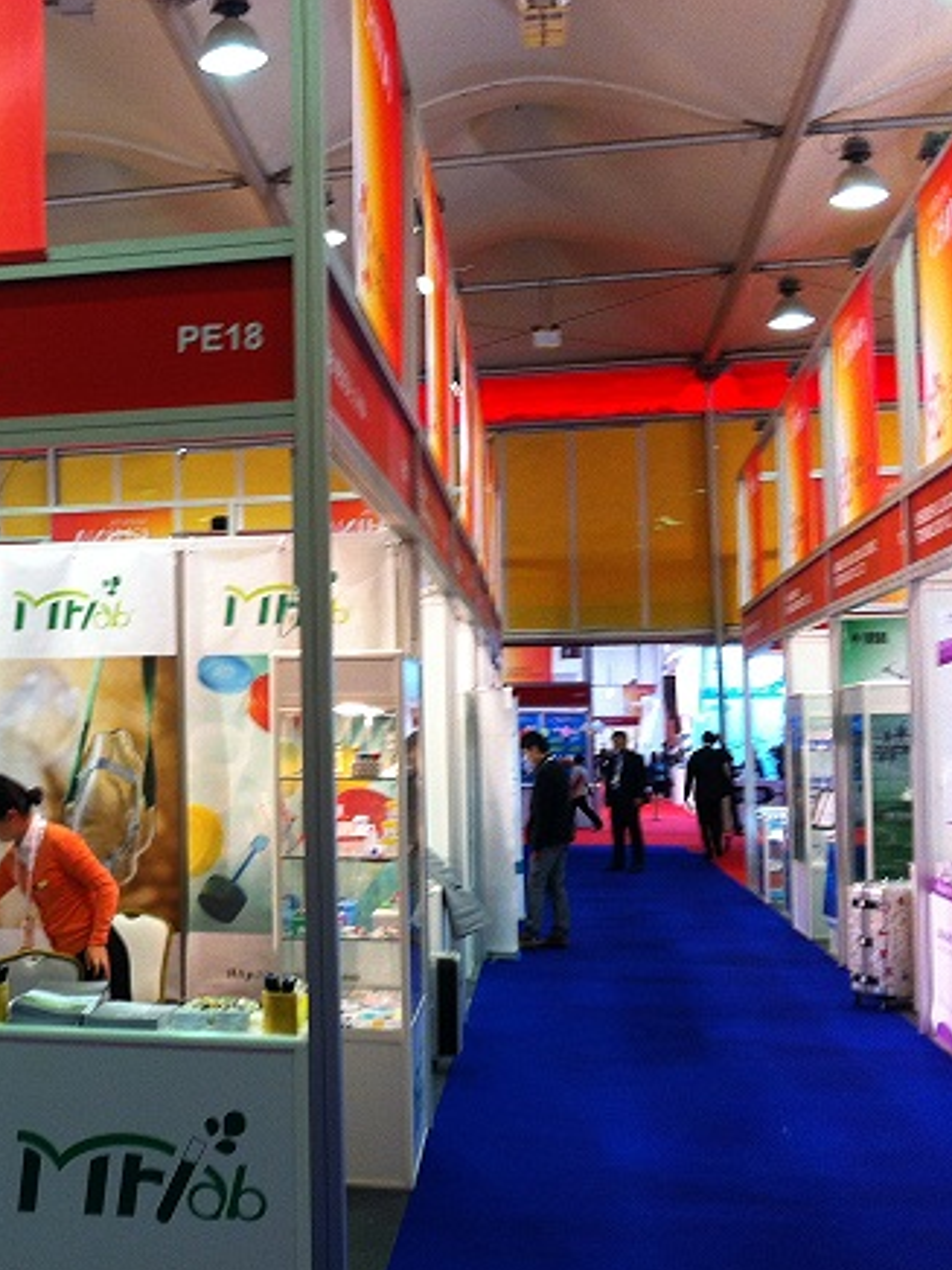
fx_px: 1907
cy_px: 687
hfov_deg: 26.7
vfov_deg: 36.8
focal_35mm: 52
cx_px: 35
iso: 100
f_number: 2.8
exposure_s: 1/15
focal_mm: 3.85
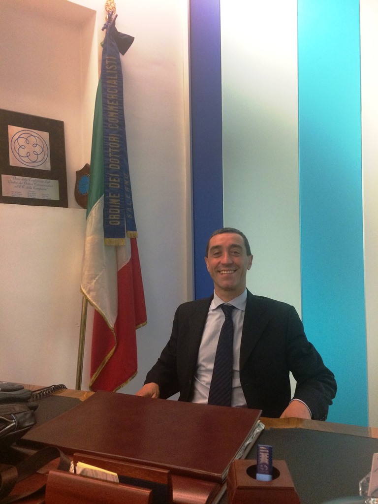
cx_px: 189
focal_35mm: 29
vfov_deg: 61.7
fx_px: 422
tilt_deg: -1.3
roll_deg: +2.0
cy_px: 252
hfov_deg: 48.2
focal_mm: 4.15
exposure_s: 1/33
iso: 320
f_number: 2.2
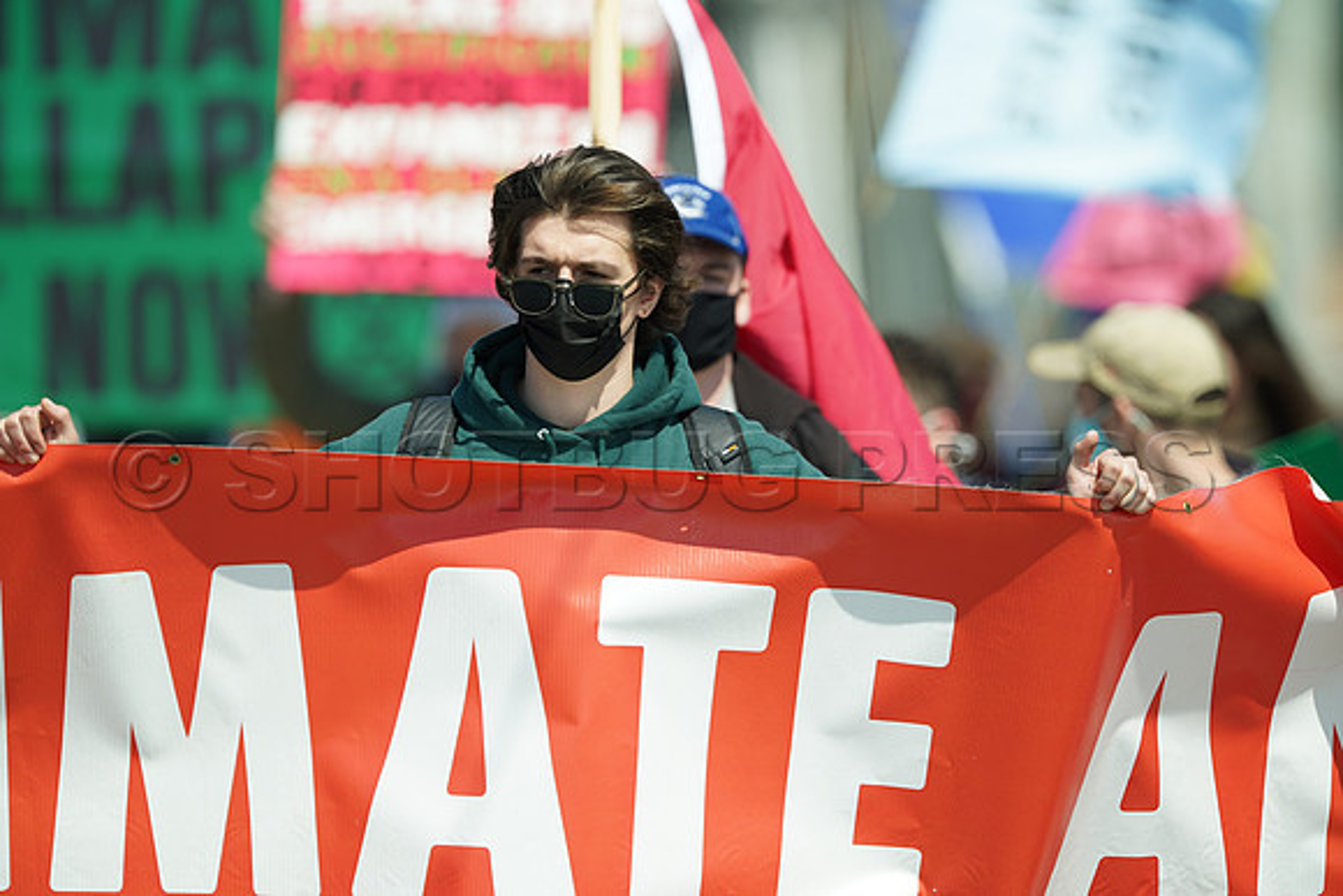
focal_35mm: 840
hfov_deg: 2.5
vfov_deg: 1.6
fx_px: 31343
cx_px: 672
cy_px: 448
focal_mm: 840
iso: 100
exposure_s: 1/320
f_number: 6.3
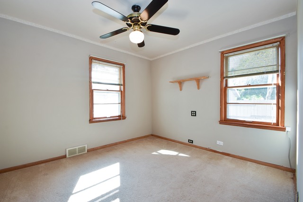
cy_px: 101
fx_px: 126
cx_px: 152
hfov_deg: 100.4
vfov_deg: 77.4
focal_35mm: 15
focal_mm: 10
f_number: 9
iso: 200
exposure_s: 1/25
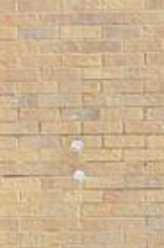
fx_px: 2582
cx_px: -387
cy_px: 260
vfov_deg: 5.5
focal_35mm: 376
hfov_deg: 3.5
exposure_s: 1/250
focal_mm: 34
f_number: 8
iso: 100
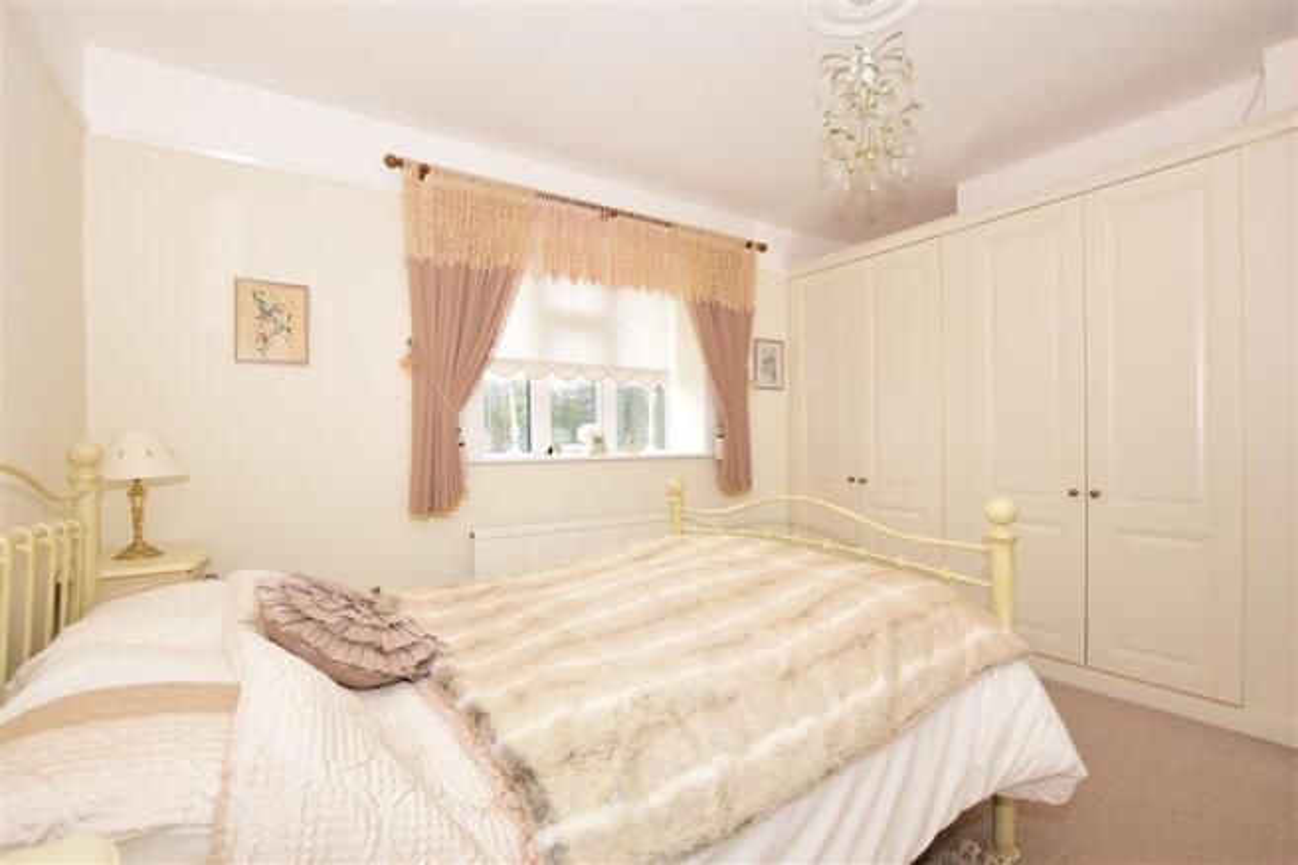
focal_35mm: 15
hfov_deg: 100.4
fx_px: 541
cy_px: 432
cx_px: 649
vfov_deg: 77.3
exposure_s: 1/50
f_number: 5.6
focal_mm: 10
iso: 400
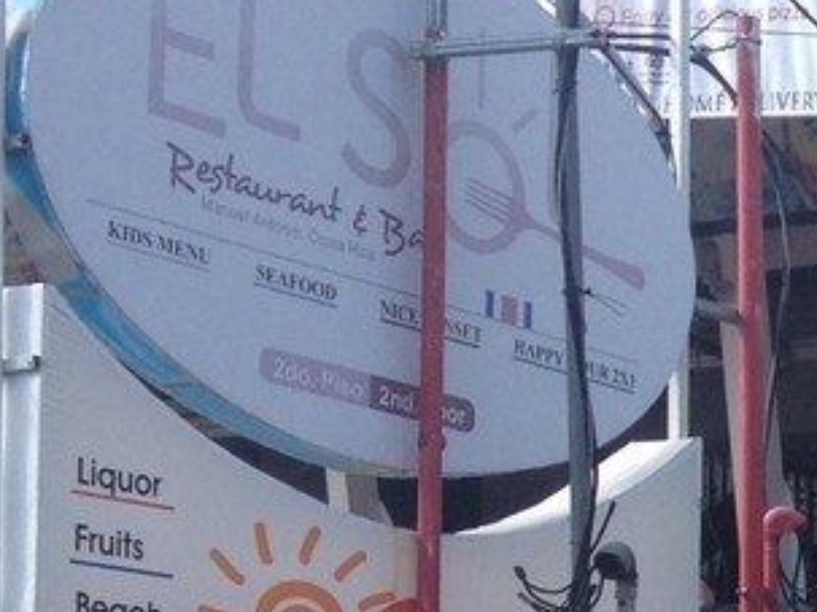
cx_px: 1871
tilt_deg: +0.8
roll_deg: +0.5
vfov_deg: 7.9
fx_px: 4365
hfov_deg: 9.6
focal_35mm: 185
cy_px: 849
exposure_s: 1/778
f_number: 2.4
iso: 50
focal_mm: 4.28
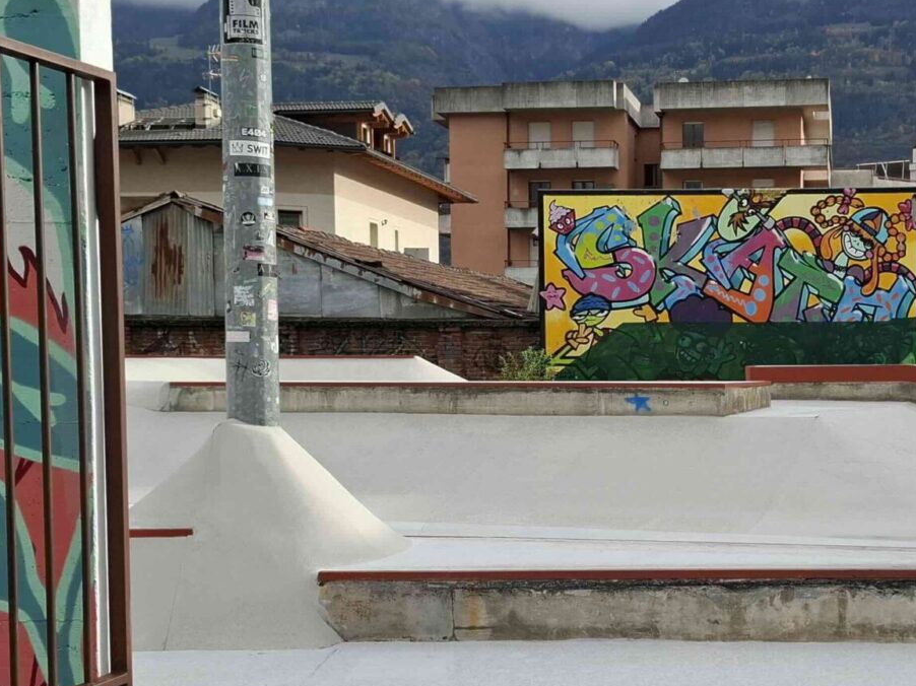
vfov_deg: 28.5
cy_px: 415
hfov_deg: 36.9
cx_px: 649
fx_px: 1349
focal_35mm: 51
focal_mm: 5.54
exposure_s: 1/1280
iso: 50
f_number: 1.8
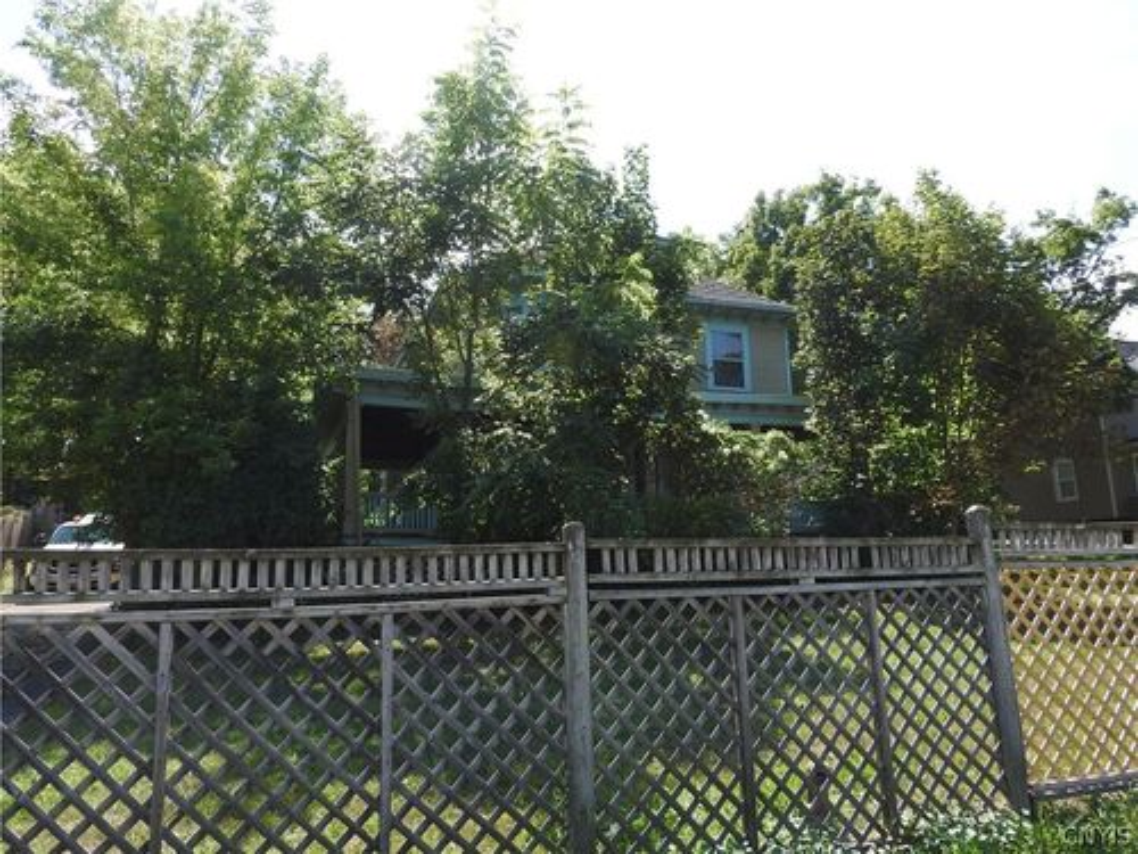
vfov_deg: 56.8
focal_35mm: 24
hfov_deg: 71.6
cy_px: 427
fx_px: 789
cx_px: 569
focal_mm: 4.3
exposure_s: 1/500
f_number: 3.3
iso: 100
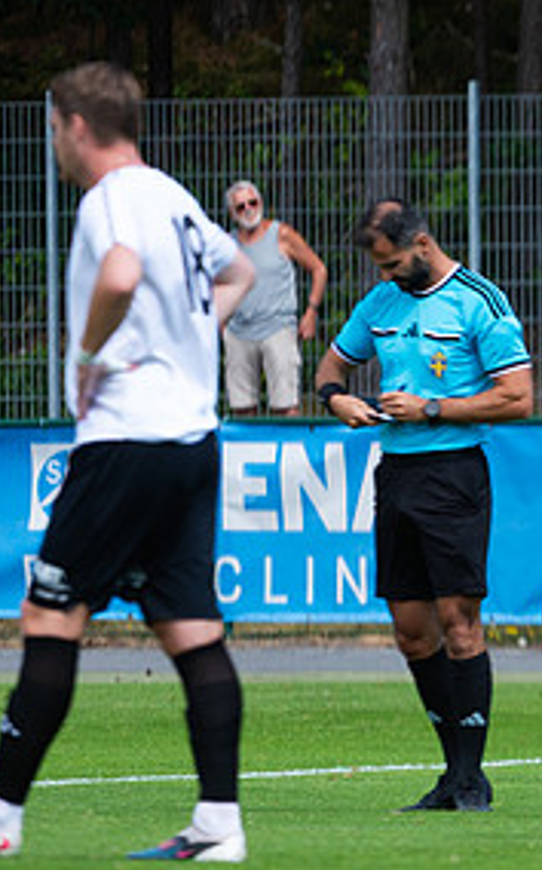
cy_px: 421
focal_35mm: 650
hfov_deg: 2.0
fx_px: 15393
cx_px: 1200
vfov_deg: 3.2
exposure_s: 1/2000
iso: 450
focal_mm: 200
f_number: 3.2
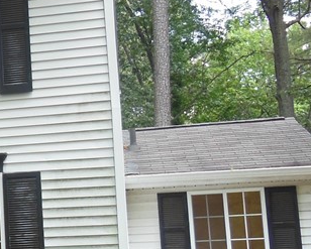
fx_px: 866
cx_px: -150
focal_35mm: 94
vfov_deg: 16.3
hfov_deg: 18.2
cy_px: 178
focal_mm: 5.2
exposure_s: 1/100
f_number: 3.7
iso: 125
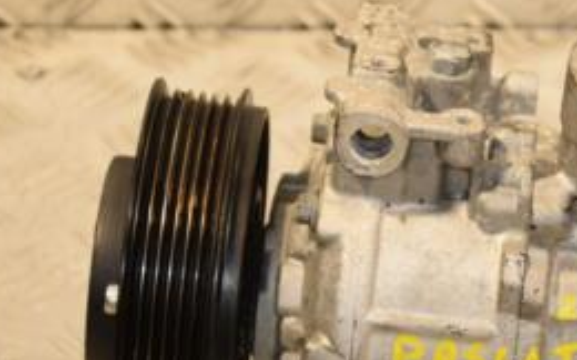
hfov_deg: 9.5
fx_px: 3441
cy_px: 284
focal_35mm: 219
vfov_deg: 6.0
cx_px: 566
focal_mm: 62
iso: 800
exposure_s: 1/200
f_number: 5.6
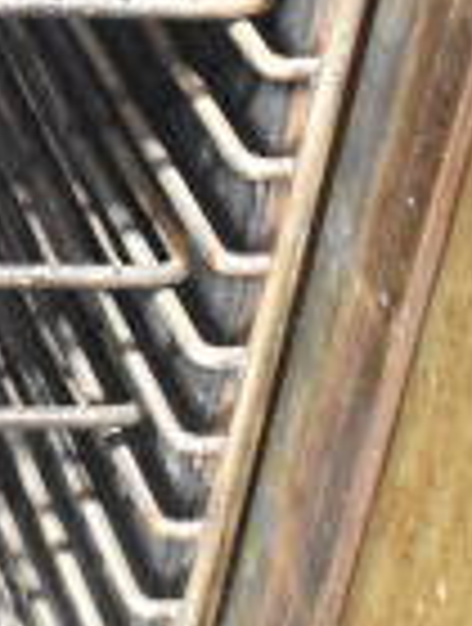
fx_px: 2626
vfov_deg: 13.6
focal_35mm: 145
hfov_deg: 9.1
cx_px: -697
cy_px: 214
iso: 3600
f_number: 3.8
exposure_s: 1/40
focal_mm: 23
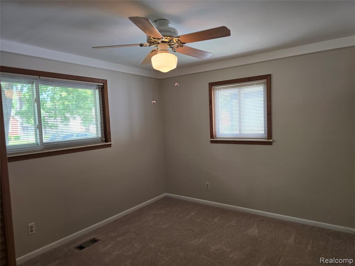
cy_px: 133
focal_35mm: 23
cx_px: 178
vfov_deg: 58.9
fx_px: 236
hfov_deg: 73.9
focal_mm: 6.3
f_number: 1.7
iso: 125
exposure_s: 1/120
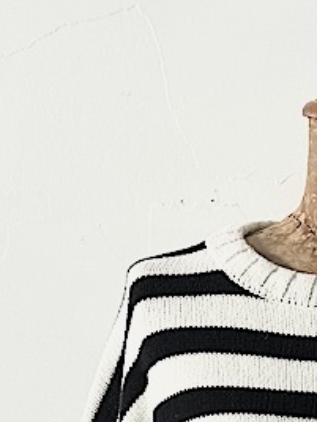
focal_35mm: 124
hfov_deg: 11.8
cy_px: 474
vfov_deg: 15.4
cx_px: 349
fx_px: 1514
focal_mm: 5.7
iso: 125
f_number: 1.5
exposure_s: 1/86
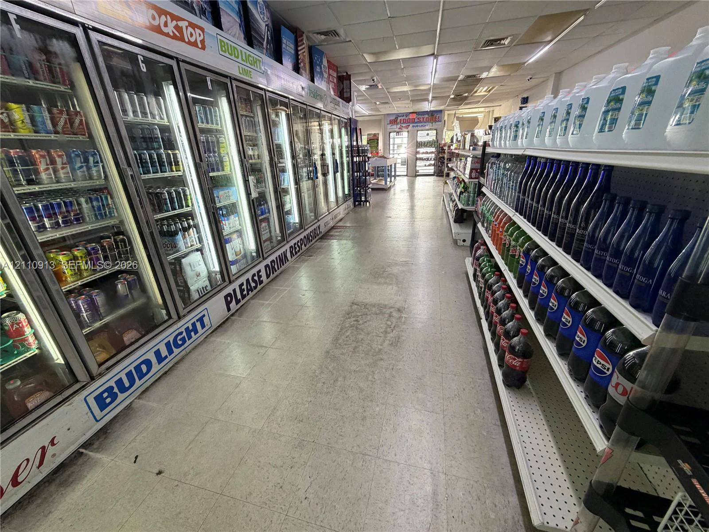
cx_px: 354
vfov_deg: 85.7
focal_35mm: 14
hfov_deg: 102.1
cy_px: 266
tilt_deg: -21.6
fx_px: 287
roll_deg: +2.8
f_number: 2.2
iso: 320
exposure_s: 1/120
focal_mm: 2.22
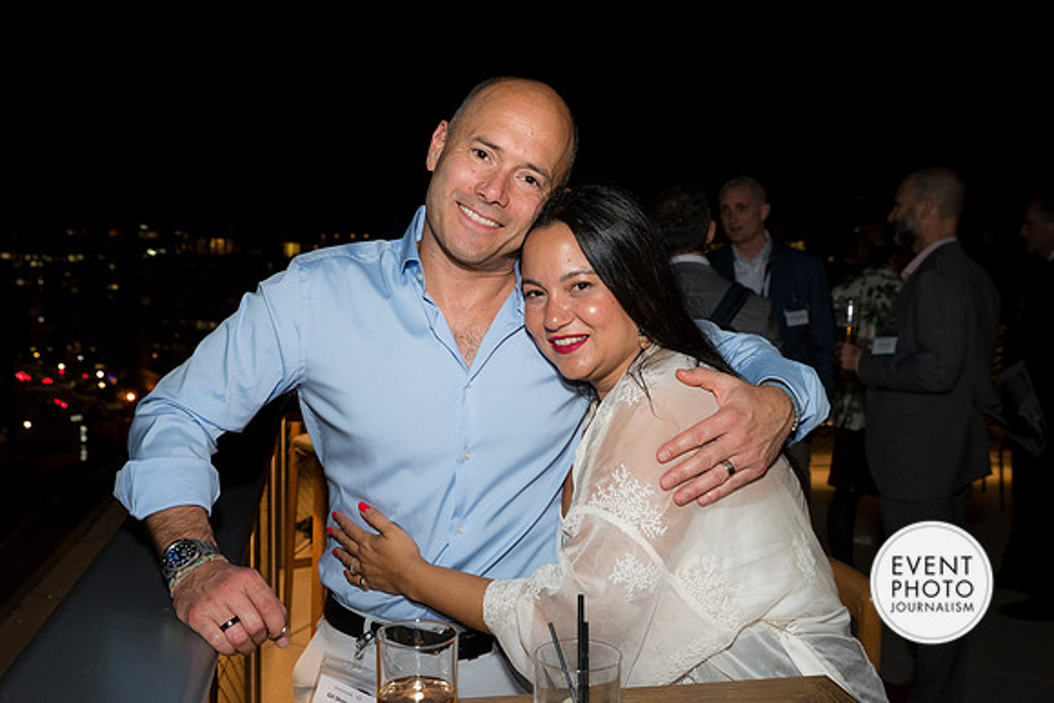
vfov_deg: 36.9
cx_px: 527
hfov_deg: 53.1
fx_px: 1054
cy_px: 352
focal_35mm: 36
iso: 1250
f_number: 5.6
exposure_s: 1/125
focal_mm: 36
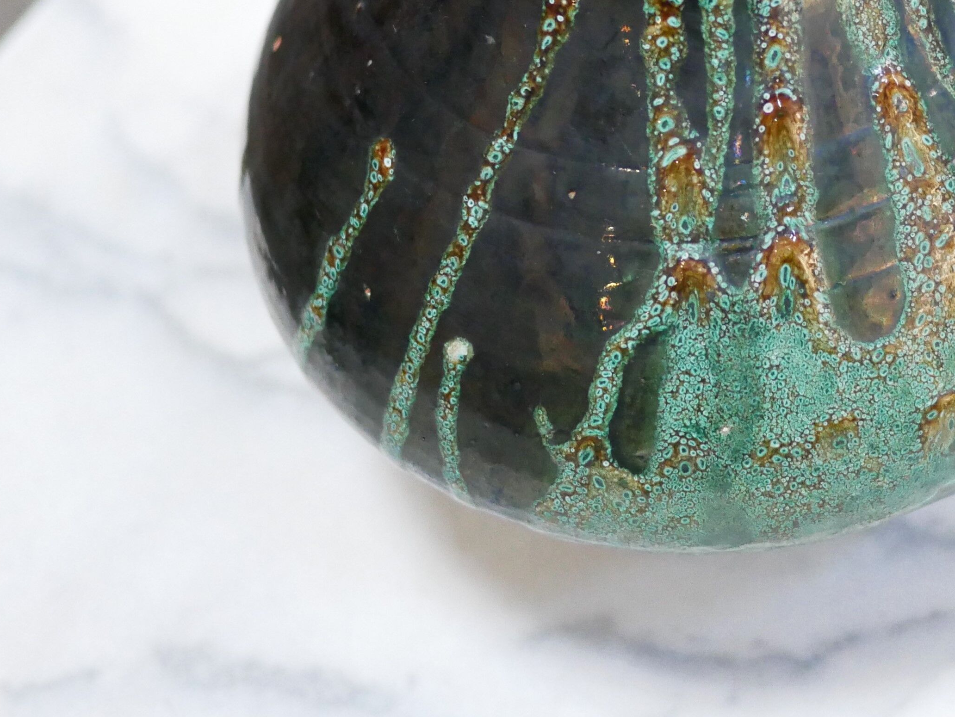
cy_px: 57
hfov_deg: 21.6
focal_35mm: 89
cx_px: 841
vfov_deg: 16.4
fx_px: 2457
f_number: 1.7
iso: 1600
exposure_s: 1/60
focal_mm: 20
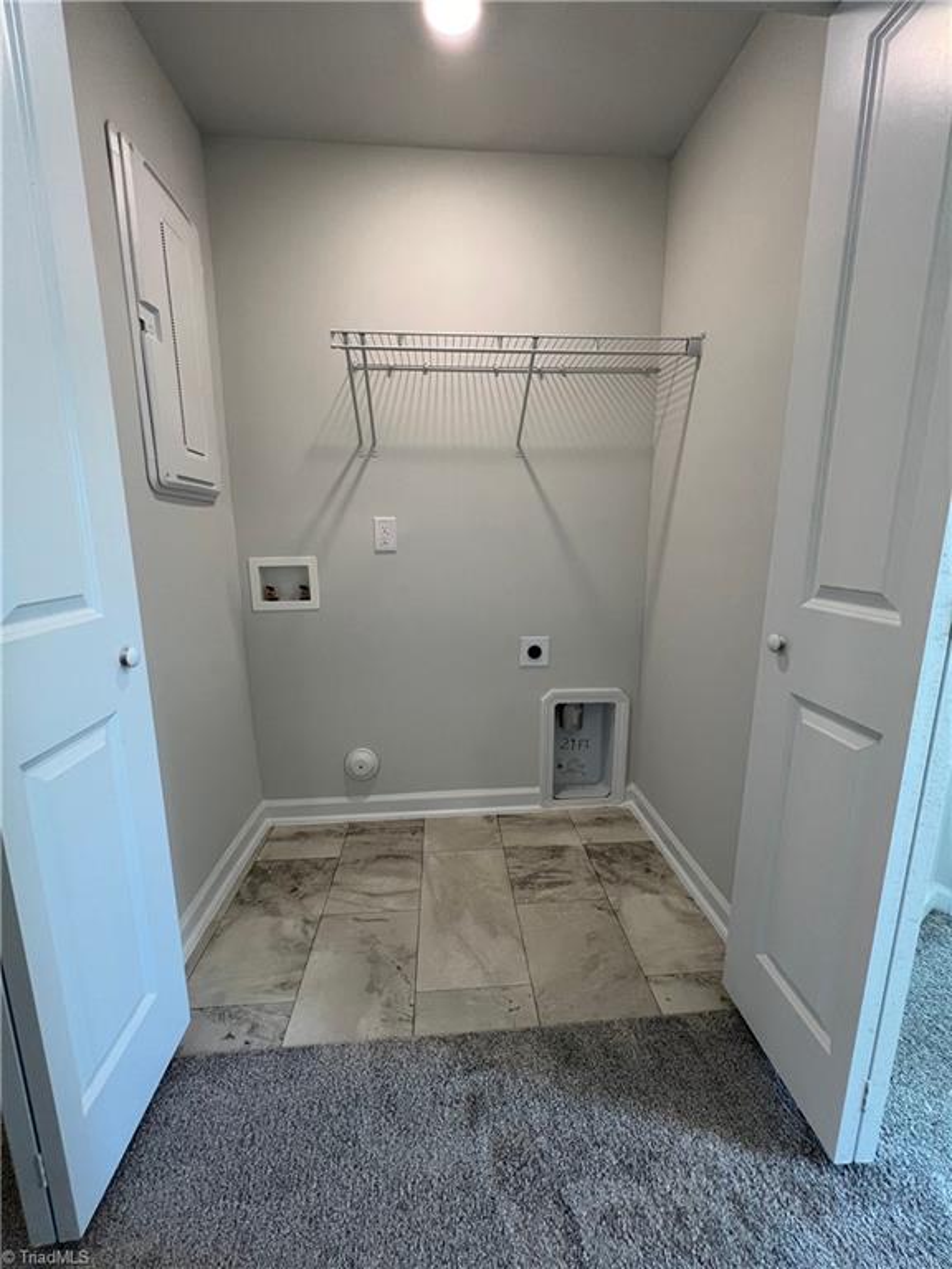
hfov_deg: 89.9
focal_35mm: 13
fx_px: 477
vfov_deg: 106.2
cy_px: 634
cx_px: 476
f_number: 1.8
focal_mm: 1.57
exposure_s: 1/120
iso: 160
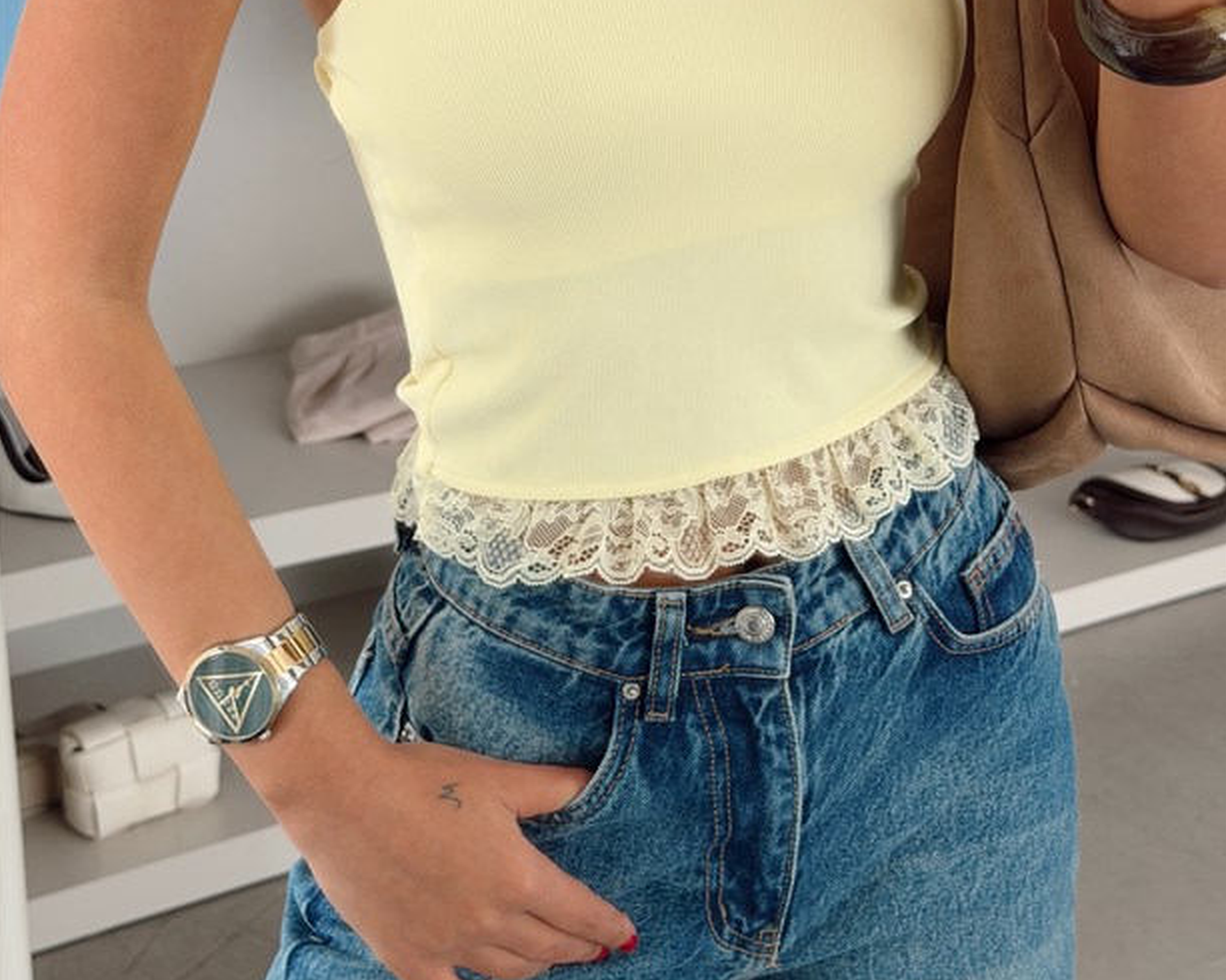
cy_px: 256
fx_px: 2285
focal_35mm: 63
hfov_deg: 30.0
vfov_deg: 24.0
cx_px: 612
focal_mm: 6.76
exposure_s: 1/121
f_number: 1.78
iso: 50
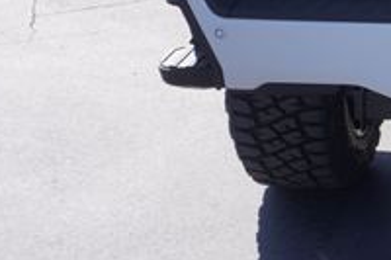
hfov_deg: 16.9
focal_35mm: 111
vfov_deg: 11.8
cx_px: 567
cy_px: -131
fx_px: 1200
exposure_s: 1/200
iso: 100
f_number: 7.1
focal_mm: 23
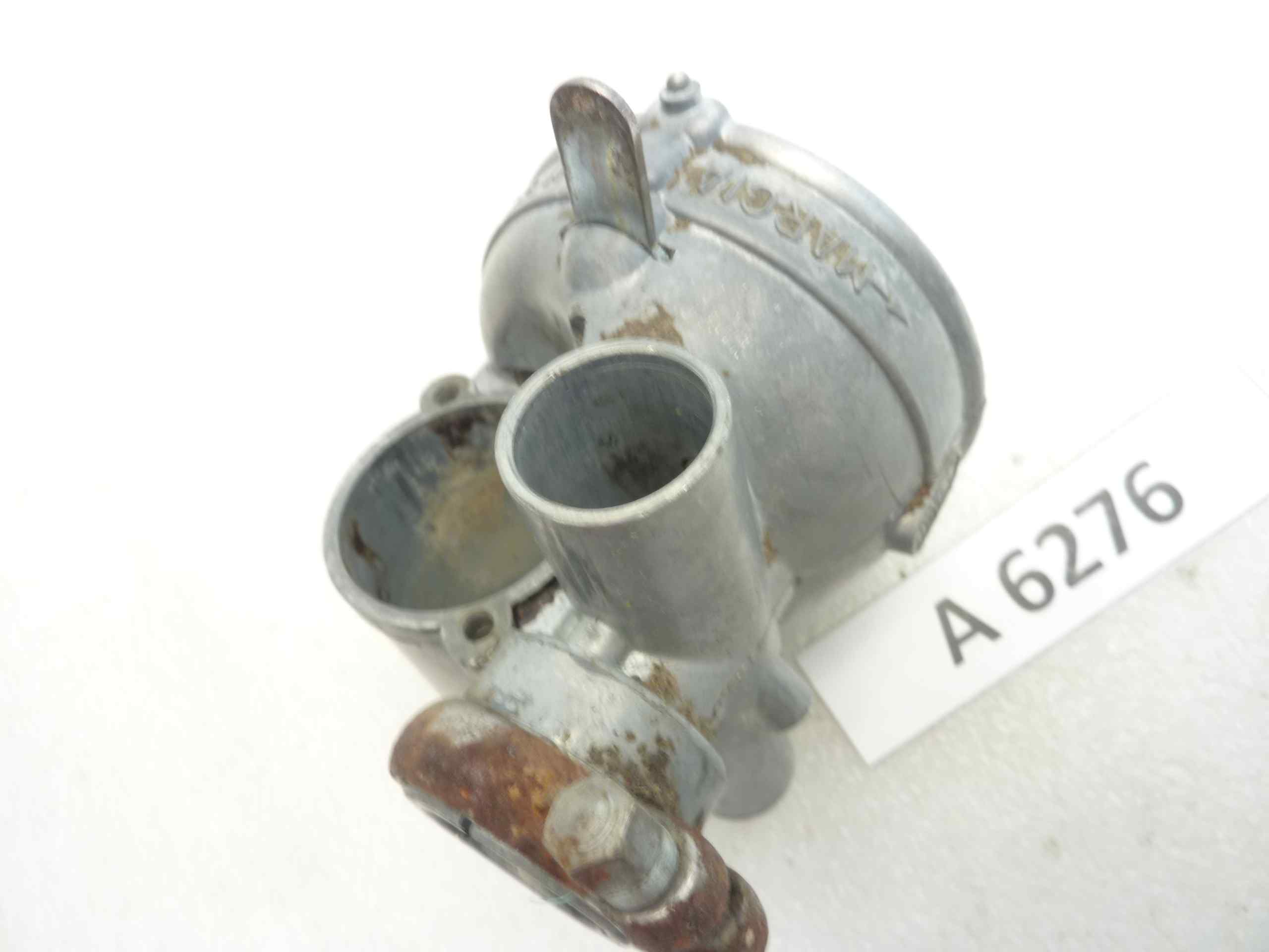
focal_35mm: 25
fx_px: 916
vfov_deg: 54.9
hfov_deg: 69.4
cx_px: 634
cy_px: 476
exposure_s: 1/10
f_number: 3.3
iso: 125
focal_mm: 4.1
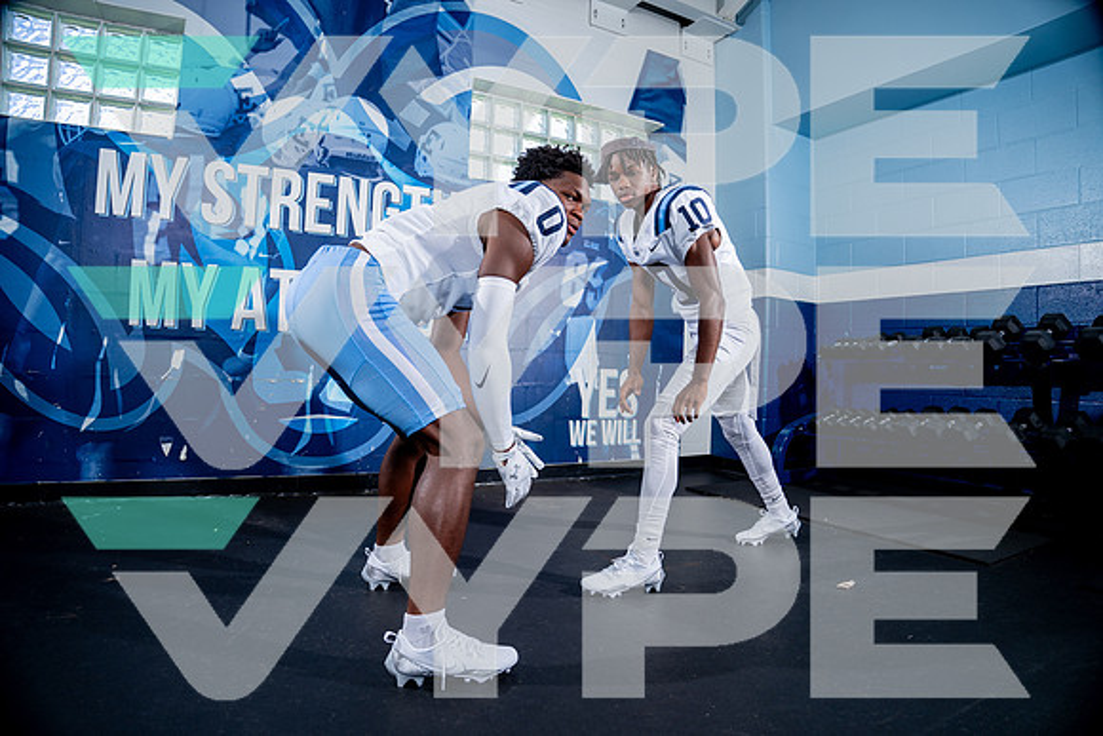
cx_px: 552
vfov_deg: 61.7
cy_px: 368
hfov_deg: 83.6
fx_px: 616
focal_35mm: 20
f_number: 4
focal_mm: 20
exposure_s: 1/250
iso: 100
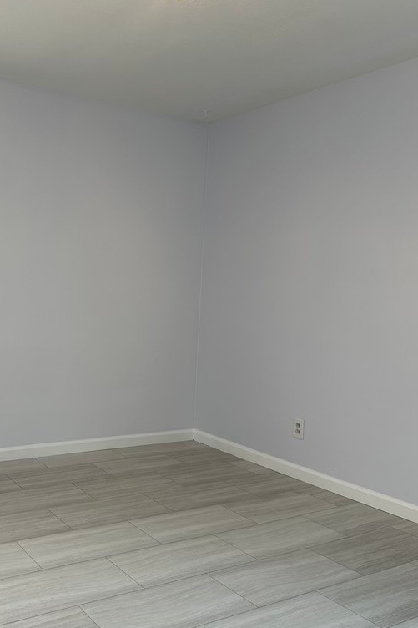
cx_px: 85
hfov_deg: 37.5
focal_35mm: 34
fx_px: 592
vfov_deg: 55.8
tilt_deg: -1.8
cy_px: 315
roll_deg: -3.1
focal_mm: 6.86
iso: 125
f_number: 1.78
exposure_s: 1/143
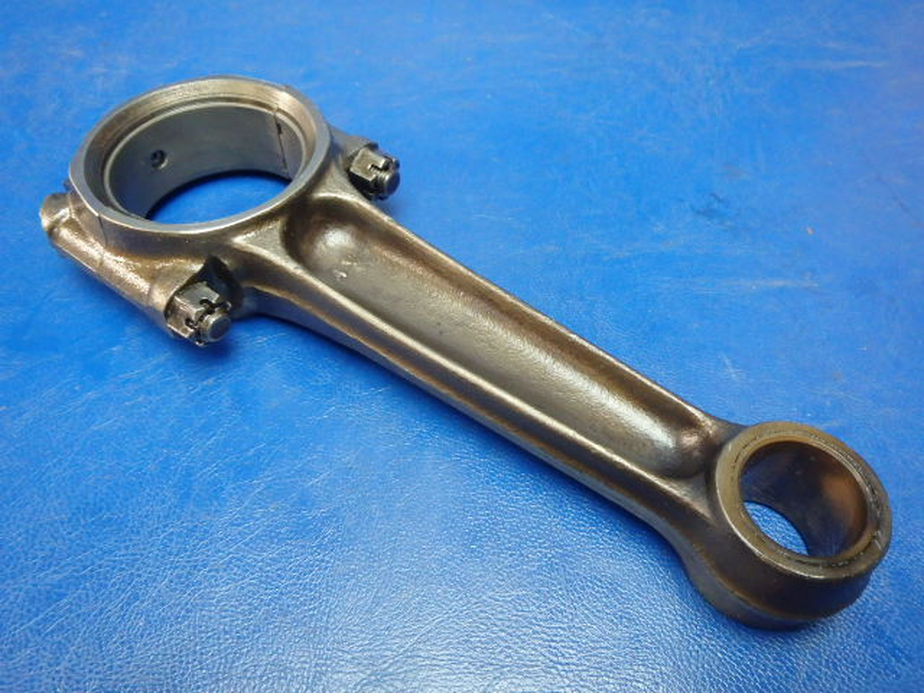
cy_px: 346
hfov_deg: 63.4
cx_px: 462
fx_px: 747
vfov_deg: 49.7
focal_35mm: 28
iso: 1000
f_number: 3.9
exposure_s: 1/30
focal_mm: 5
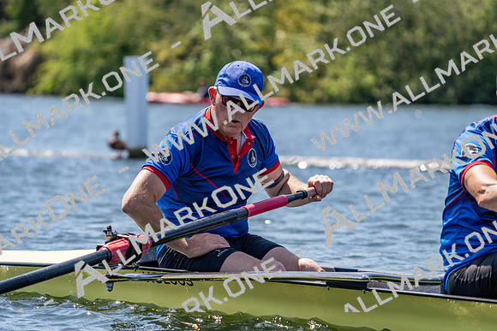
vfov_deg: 5.5
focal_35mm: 248
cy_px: 166
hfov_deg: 8.3
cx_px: 248
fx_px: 3424
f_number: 5.6
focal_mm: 248
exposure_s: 1/2000
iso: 400
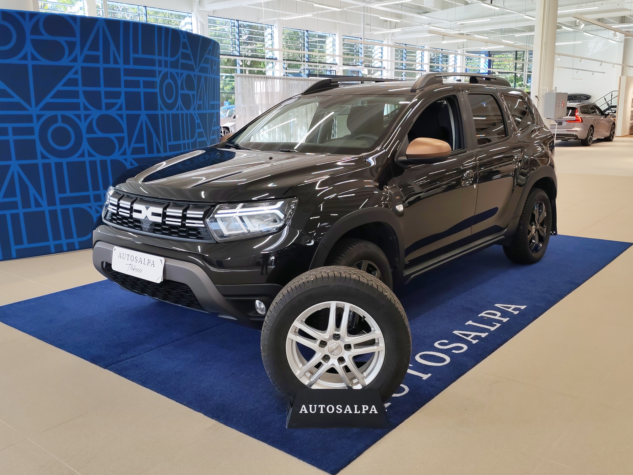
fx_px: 622
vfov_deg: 41.8
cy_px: 238
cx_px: 316
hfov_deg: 54.0
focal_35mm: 34
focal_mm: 6.12
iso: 125
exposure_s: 1/100
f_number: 1.9
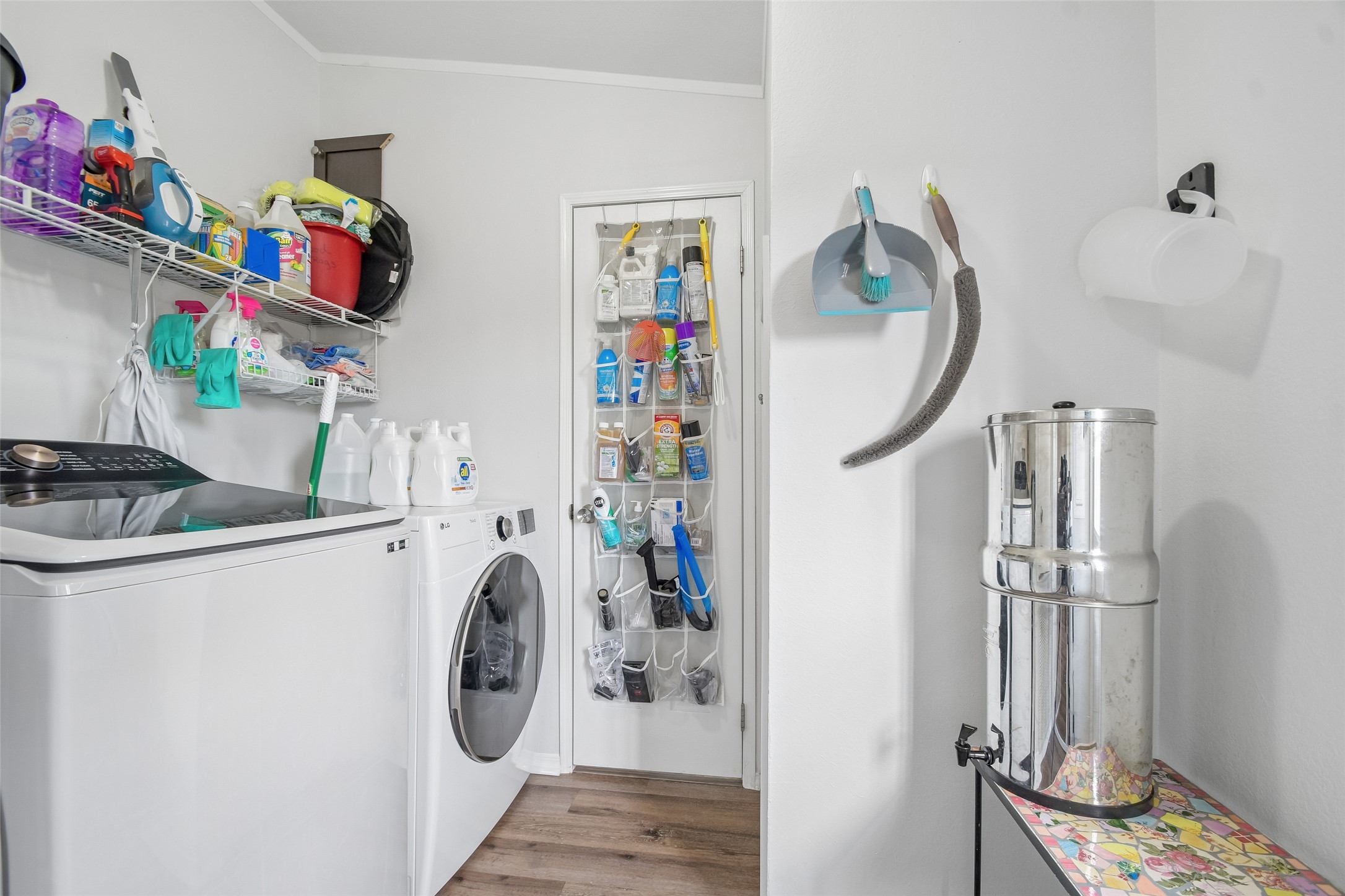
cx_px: 672
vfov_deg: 77.3
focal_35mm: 15
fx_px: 560
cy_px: 448
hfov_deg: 100.4
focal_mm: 10
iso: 400
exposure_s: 1/13
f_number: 8
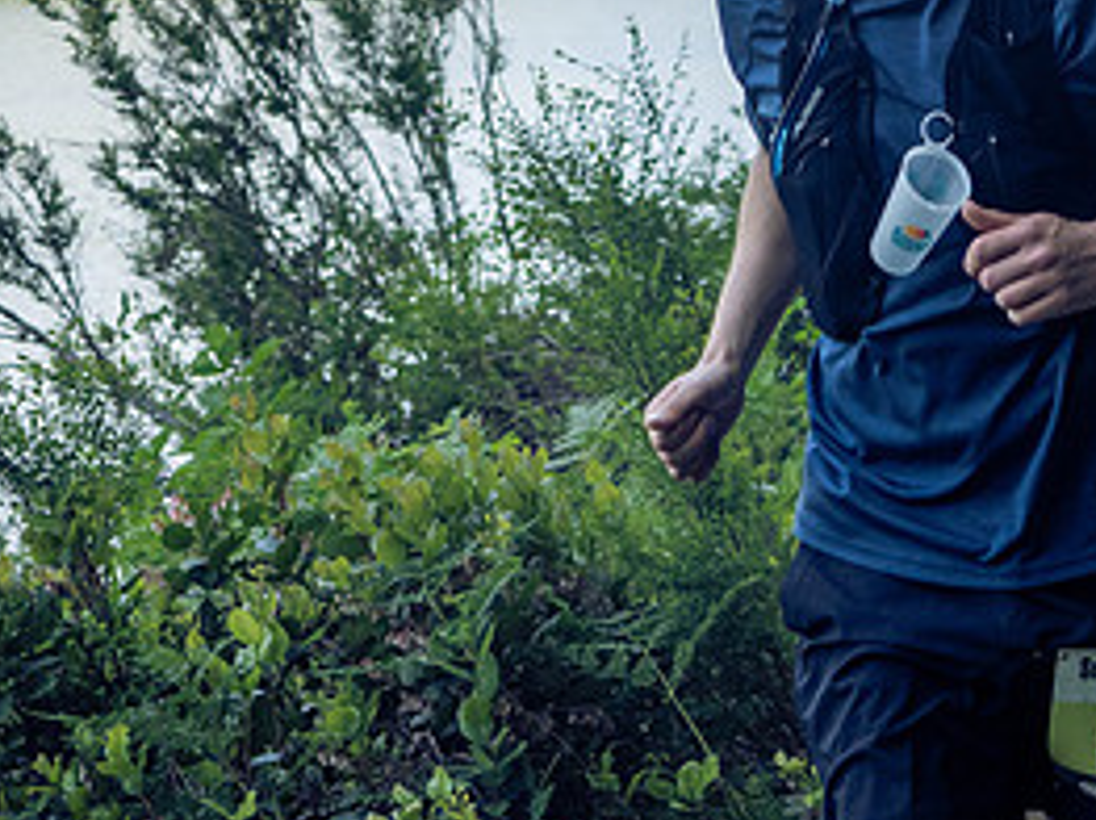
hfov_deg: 12.8
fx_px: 4903
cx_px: 627
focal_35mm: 155
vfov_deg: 9.5
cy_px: 52
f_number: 2.8
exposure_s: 1/1000
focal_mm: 35
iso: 500
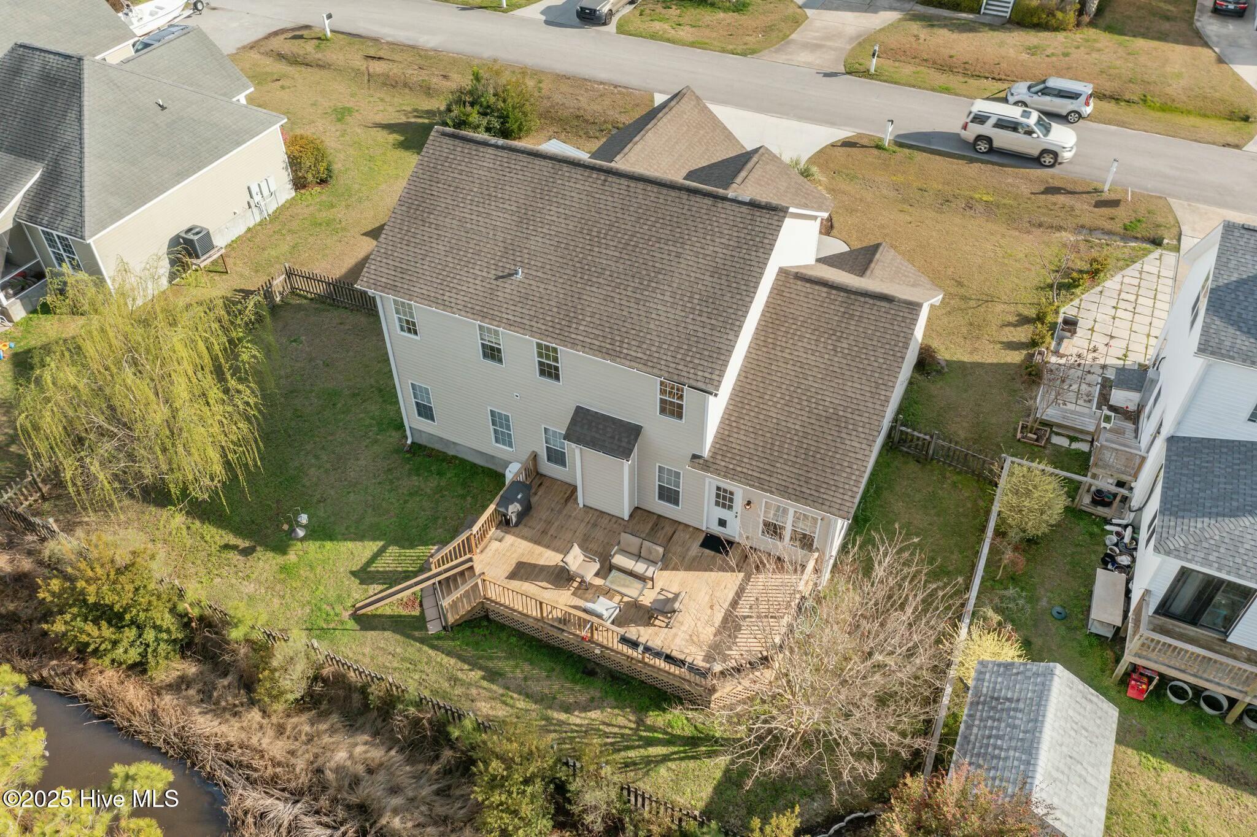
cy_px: 418
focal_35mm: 28
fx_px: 977
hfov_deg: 65.5
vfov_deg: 46.4
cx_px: 628
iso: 100
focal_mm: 10.26
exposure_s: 1/80
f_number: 4
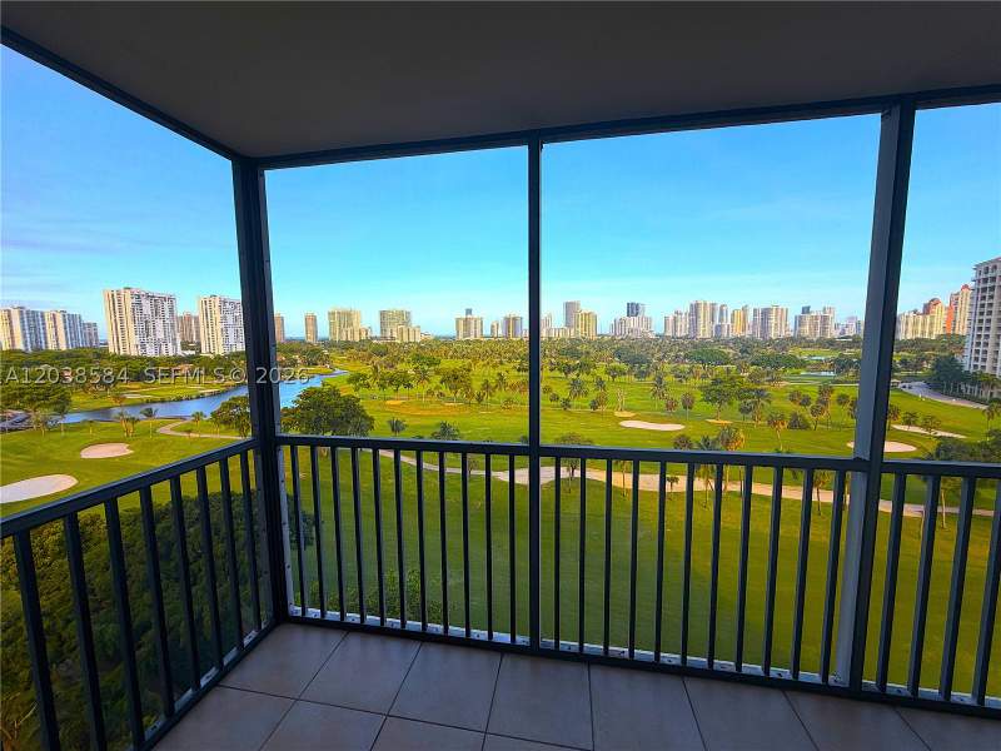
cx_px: 500
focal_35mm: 14
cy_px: 376
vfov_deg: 85.7
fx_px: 405
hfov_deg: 102.1
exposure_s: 1/502
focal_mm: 2.22
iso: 50
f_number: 2.2
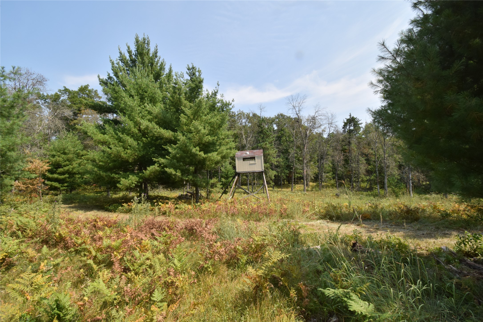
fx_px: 201
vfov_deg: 77.3
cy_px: 161
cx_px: 242
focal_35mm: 15
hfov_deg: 100.4
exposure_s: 1/200
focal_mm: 10
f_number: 18
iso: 320
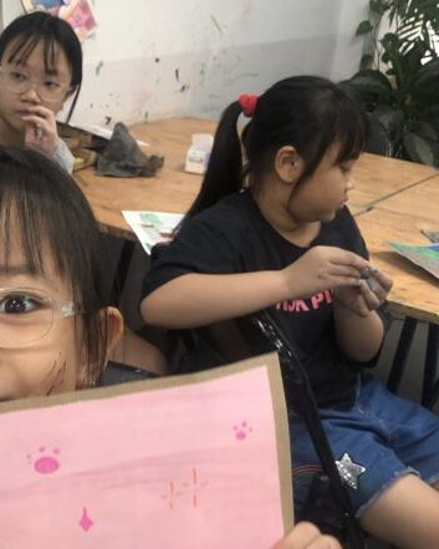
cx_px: 11
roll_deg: -5.5
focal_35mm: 62
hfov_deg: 23.7
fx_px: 1007
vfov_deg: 30.5
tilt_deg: -17.0
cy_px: 255
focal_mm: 3.99
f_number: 1.8
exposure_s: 1/120
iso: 64
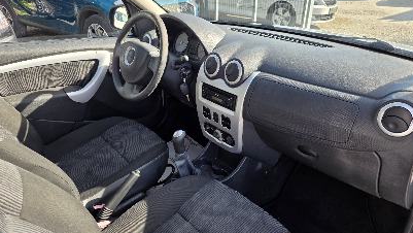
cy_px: 129
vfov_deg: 44.4
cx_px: 212
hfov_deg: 71.9
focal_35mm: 26
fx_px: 285
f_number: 1.7
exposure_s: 1/359
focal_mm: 6.25
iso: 40
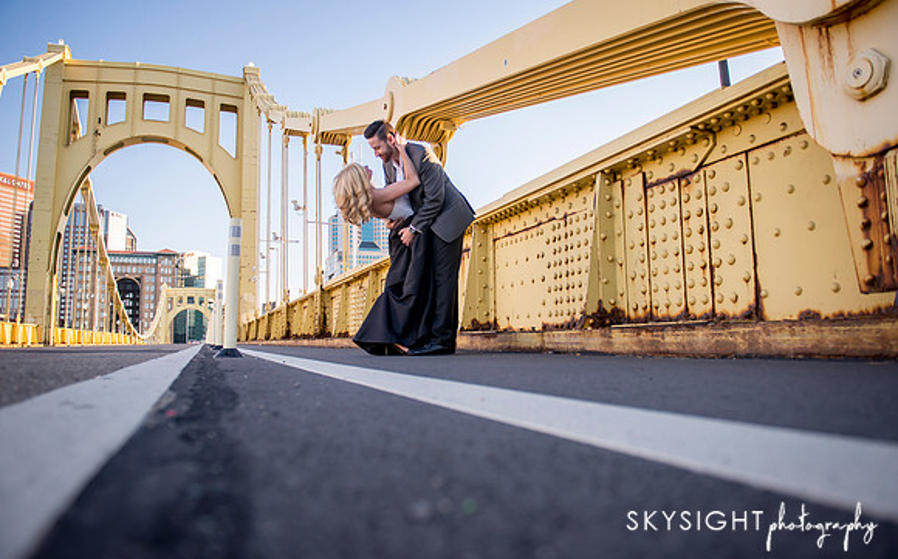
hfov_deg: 71.5
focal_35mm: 26
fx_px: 624
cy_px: 262
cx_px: 451
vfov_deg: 48.2
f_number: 2.8
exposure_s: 1/640
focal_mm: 24
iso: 200
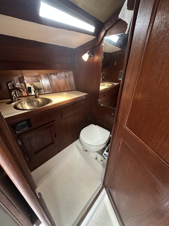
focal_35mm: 14
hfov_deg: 85.7
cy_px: 113
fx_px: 91
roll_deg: -0.1
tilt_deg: -25.4
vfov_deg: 102.1
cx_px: 84
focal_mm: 2.22
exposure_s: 1/60
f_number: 2.2
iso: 640
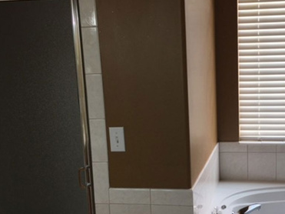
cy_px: 143
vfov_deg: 28.9
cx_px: 198
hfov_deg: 37.6
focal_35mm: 50
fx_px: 412
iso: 32
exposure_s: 1/60
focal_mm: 4.15
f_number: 2.2
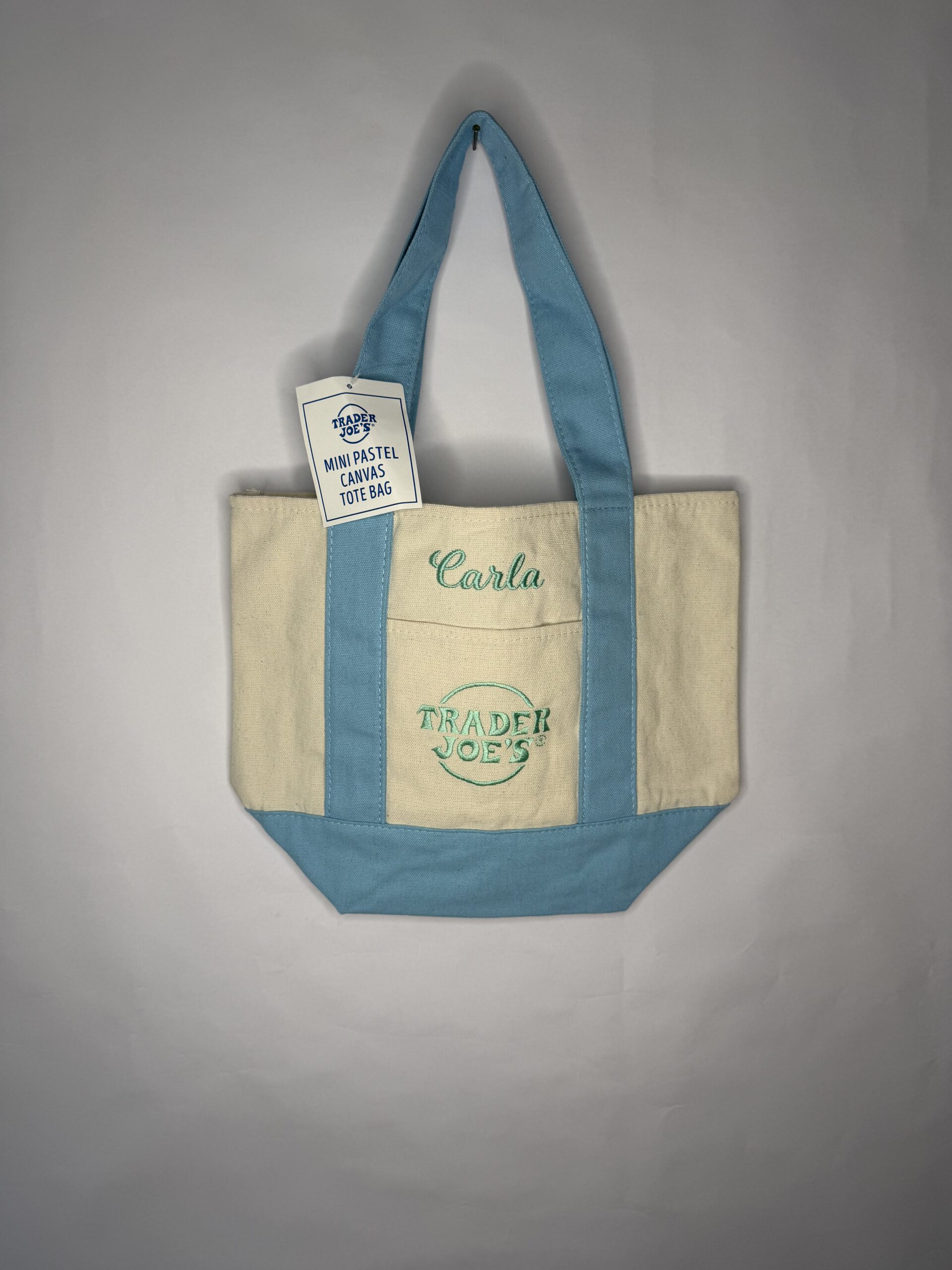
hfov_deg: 56.8
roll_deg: +1.6
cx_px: 476
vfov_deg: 71.6
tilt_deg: -6.2
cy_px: 635
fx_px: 880
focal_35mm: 24
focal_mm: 6.76
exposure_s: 1/194
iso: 64
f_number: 1.78
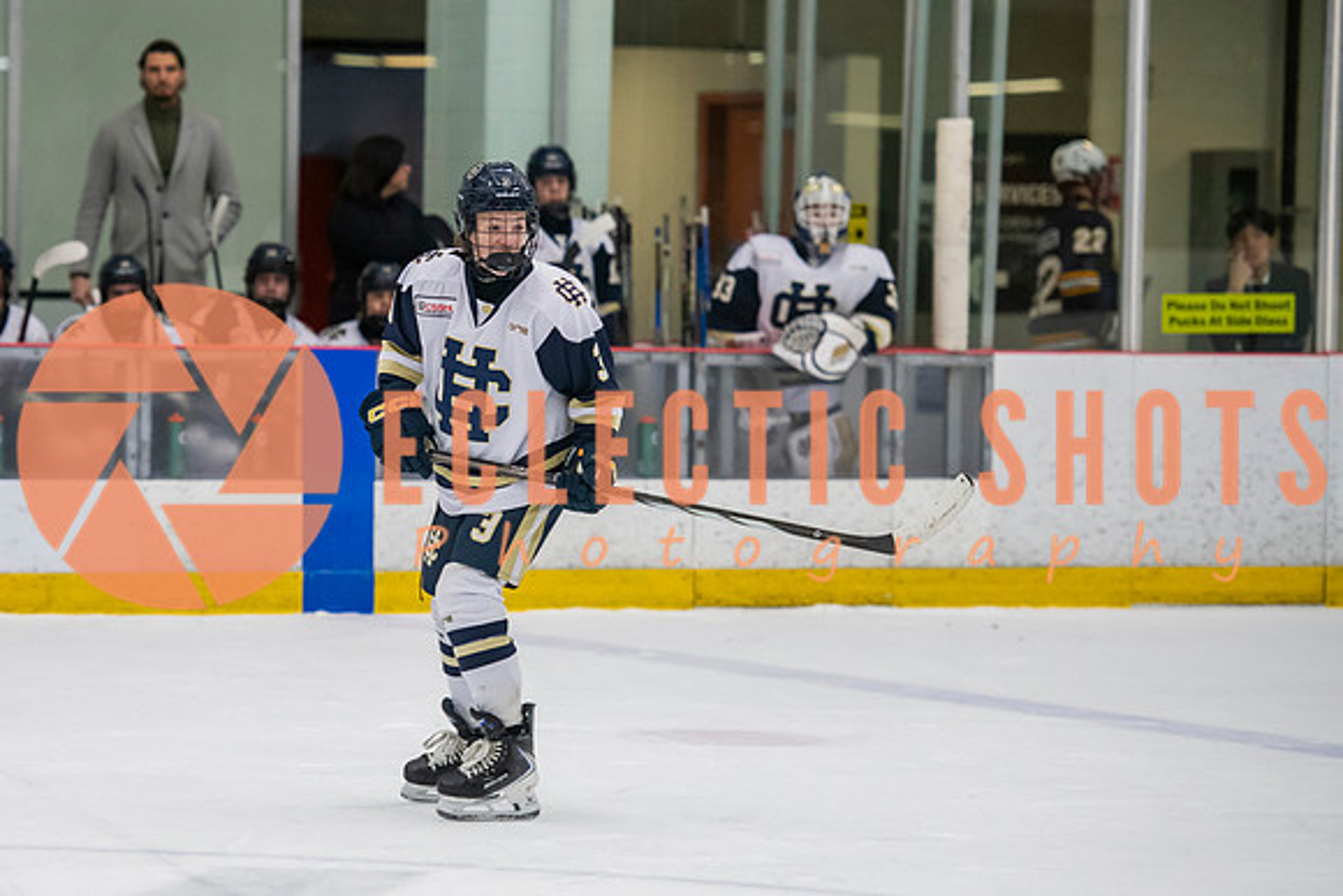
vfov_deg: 7.0
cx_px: 365
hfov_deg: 10.4
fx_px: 7339
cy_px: 448
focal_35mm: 197
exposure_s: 1/640
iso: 2000
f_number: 3.2
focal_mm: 135
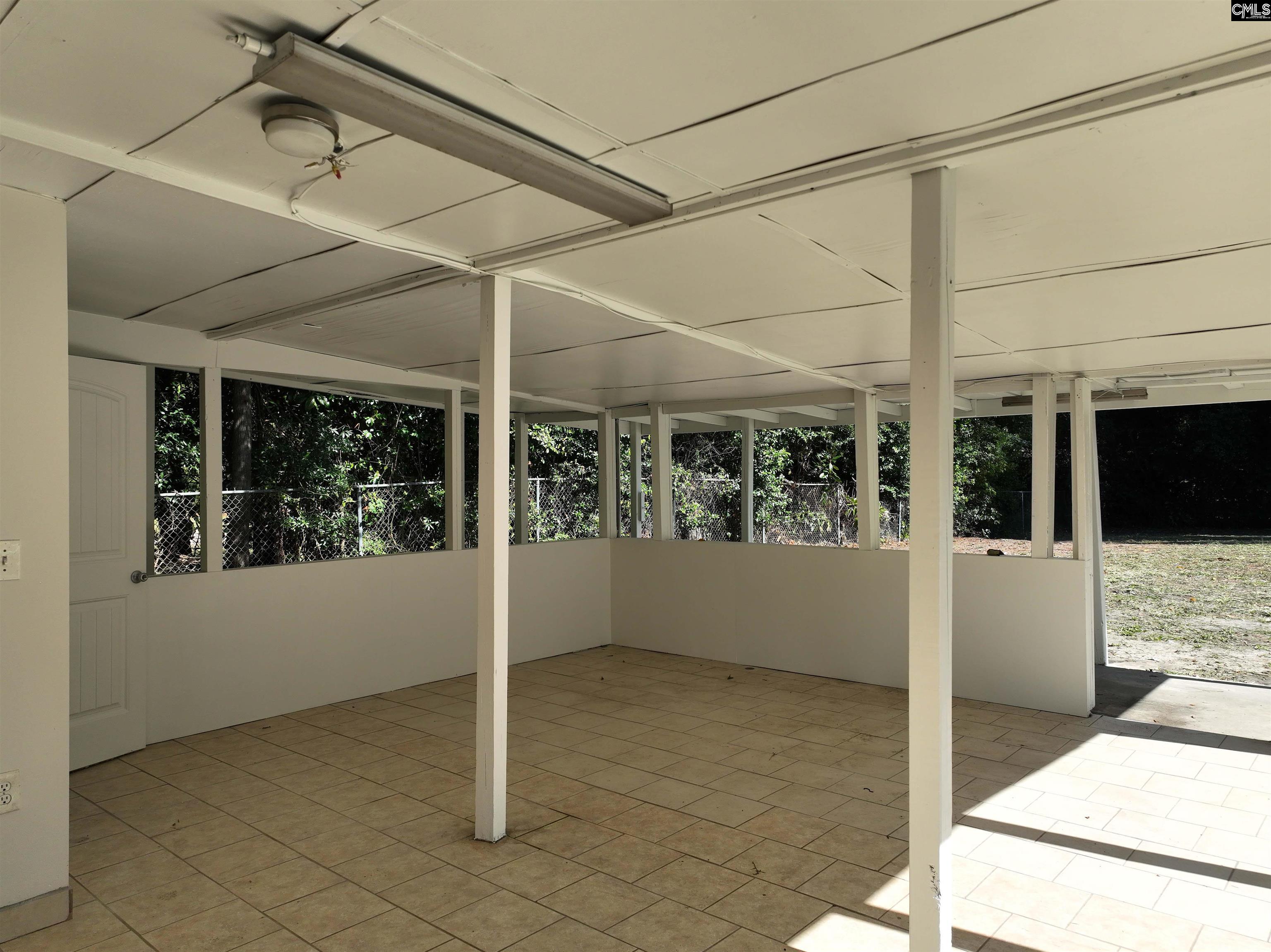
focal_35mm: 24
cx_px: 636
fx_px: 881
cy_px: 476
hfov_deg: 71.6
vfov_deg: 56.8
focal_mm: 12.29
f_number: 2.8
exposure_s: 1/1600
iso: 200
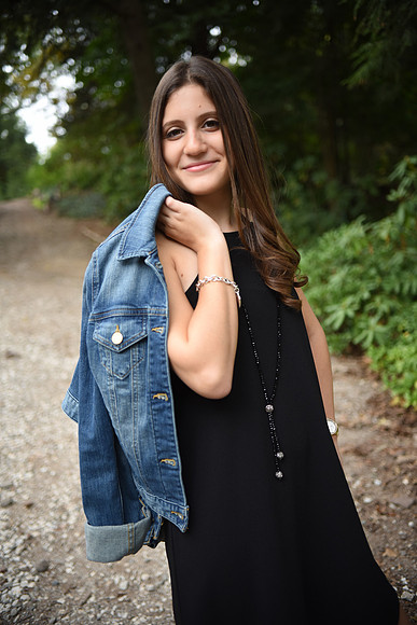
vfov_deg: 50.7
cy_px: 312
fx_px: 660
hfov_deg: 35.1
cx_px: 208
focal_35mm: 38
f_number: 2.8
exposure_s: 1/640
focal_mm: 38
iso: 500
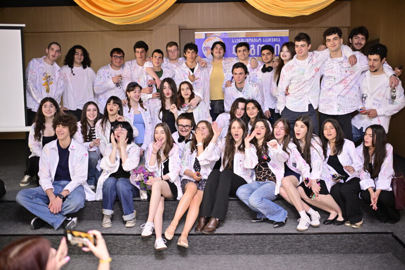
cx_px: 202
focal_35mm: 35
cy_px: 135
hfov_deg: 54.4
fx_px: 394
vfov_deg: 37.9
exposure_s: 1/250
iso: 1600
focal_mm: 35
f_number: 1.8
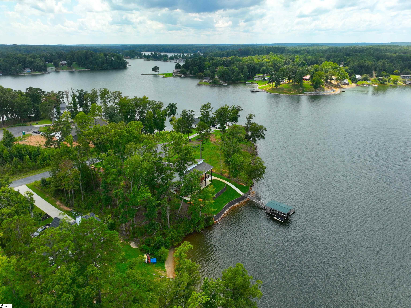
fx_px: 285
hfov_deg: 71.6
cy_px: 154
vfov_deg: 56.8
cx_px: 206
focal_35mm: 24
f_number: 2.8
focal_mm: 12.29
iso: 160
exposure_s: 1/200
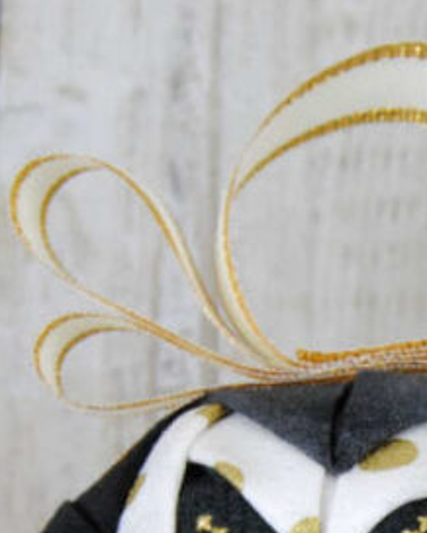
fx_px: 2509
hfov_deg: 9.7
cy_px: 648
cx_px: 400
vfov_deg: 11.9
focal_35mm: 159
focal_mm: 30
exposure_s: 1/15
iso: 200
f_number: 9
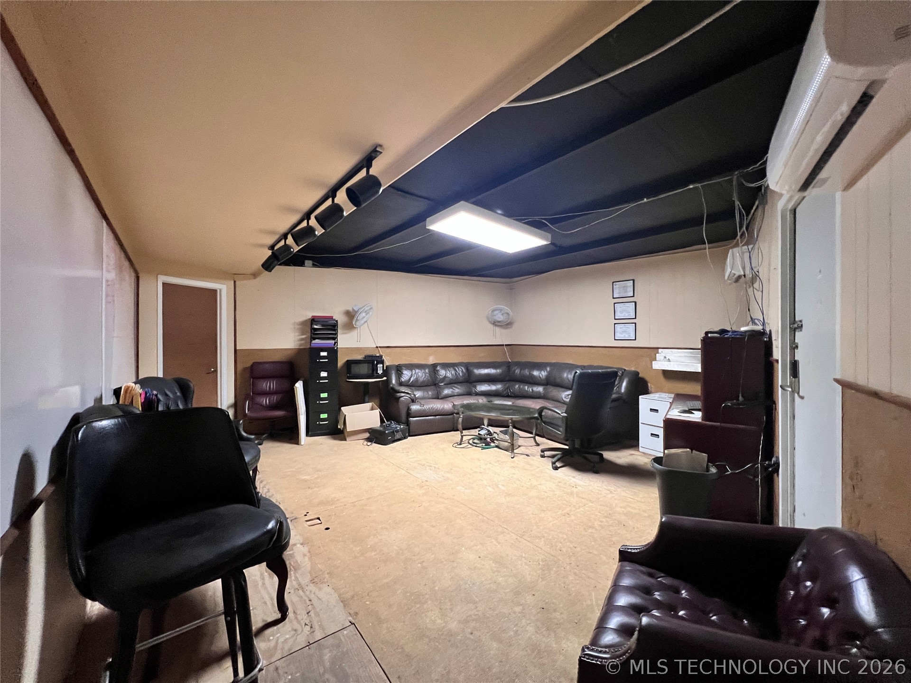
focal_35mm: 13
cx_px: 456
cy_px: 342
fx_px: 342
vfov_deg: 89.9
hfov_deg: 106.2
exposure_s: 1/60
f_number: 1.8
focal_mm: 1.57
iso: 640
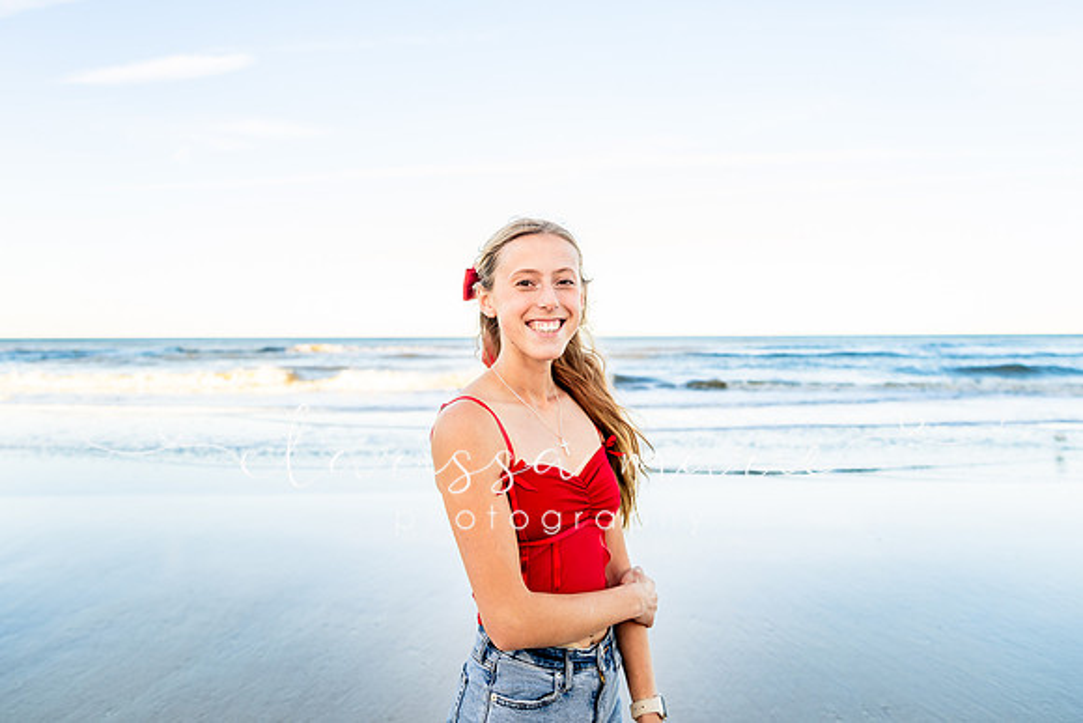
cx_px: 539
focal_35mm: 29
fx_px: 867
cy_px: 302
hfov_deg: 63.9
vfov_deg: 45.1
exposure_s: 1/250
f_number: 2.8
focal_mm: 24
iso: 80
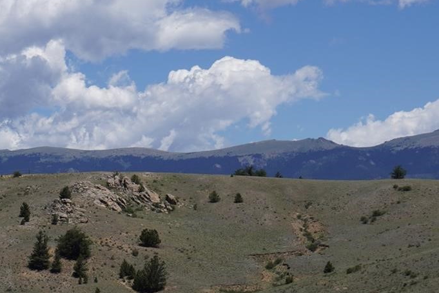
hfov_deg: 13.8
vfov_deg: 9.3
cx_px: 60
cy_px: 156
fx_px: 1805
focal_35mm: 148
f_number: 8
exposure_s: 1/500
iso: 100
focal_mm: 42
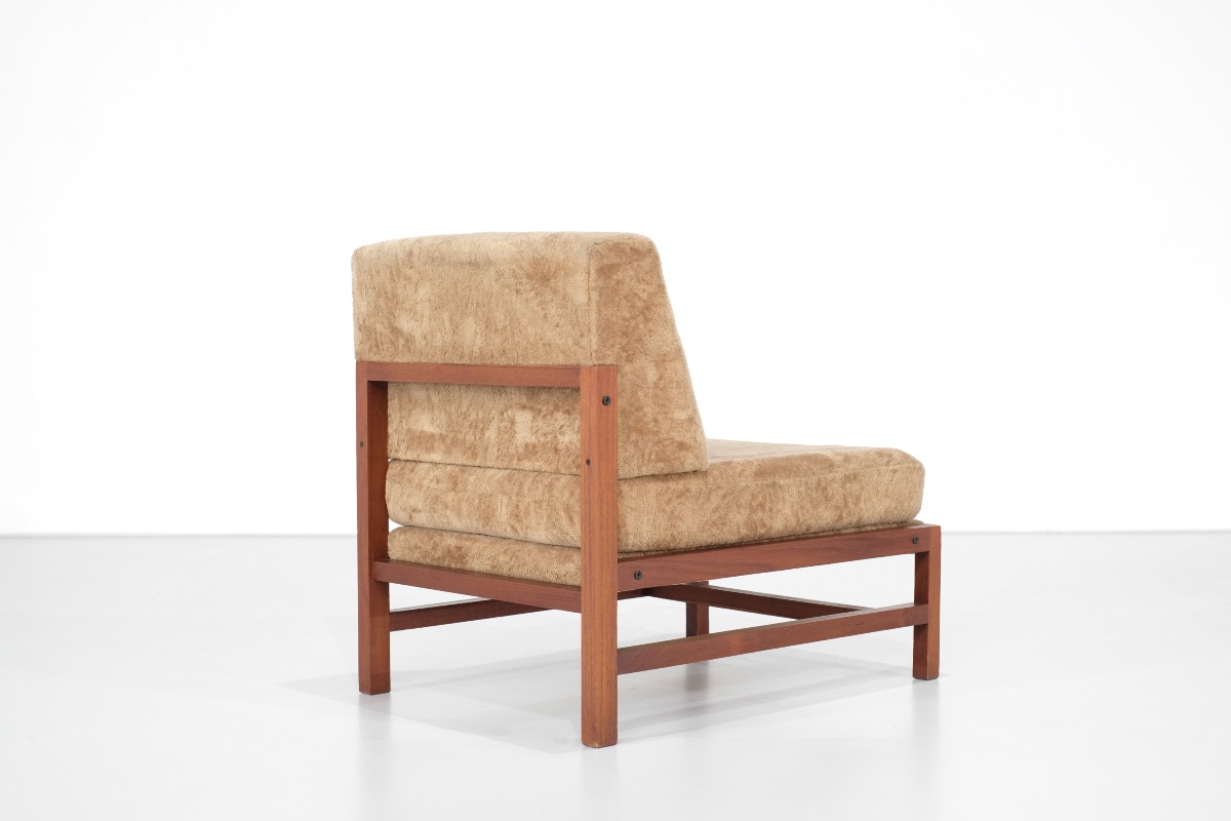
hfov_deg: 37.5
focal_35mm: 53
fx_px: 1812
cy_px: 410
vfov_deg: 25.5
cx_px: 616
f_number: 5
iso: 800
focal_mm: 35
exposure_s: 1/70
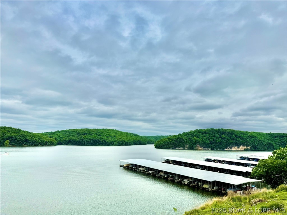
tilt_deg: +9.2
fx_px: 199
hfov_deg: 71.6
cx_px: 144
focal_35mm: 24
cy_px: 108
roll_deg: -1.9
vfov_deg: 56.8
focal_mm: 6.76
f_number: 1.78
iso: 80
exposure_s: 1/10309
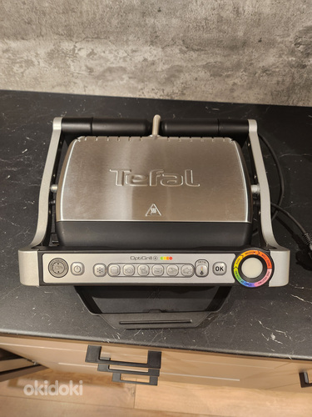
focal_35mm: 24
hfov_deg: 56.8
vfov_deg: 71.6
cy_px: 208
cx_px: 156
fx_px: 288
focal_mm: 5
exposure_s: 1/100
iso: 640
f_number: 1.8
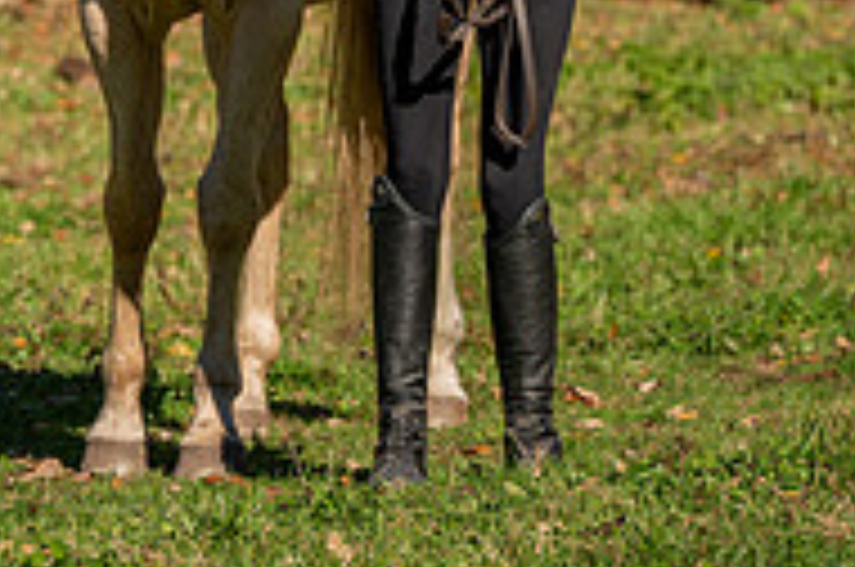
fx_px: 6805
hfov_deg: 7.2
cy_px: -288
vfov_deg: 4.7
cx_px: -40
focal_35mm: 287
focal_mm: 94
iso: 100
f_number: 4
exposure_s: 1/2500
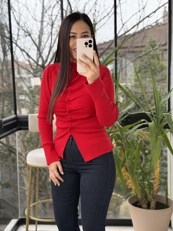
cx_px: 86
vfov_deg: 39.7
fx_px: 320
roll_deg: +1.4
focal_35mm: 48
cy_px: 116
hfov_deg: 30.3
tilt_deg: -18.6
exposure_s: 1/242
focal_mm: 6.76
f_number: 1.78
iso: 100
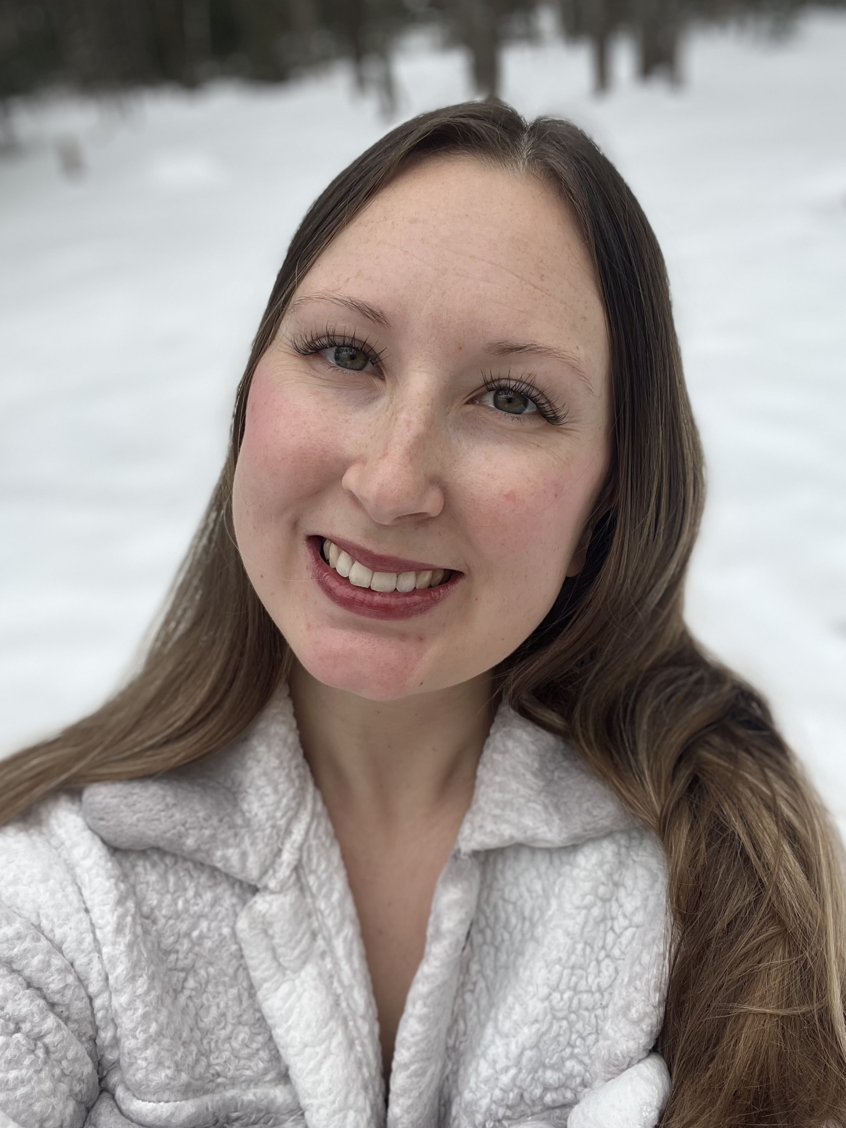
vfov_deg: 58.3
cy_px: 556
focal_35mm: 31
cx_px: 424
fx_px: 1010
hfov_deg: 45.4
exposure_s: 1/121
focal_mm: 2.71
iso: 25
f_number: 2.2
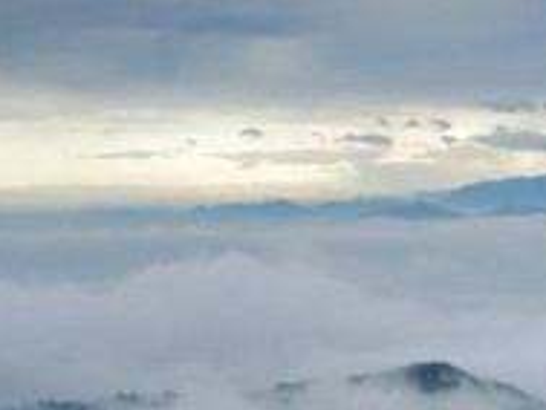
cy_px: 277
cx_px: 578
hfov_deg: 16.8
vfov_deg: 13.0
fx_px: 1799
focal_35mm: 114
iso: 100
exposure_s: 2
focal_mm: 18
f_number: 22
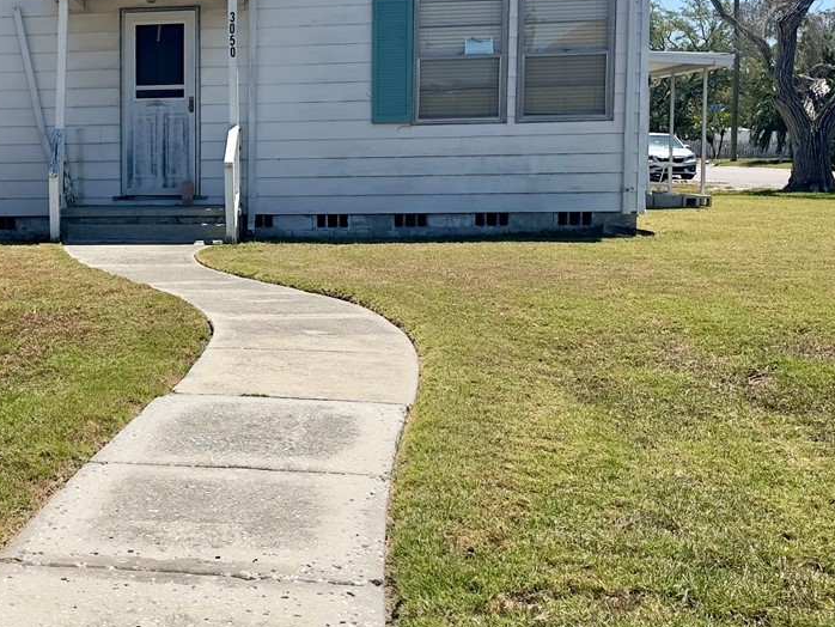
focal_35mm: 55
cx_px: 60
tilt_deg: -3.8
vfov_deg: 26.5
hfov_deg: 32.9
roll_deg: +0.5
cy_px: 260
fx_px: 1327
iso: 80
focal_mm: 6.86
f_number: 1.78
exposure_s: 1/5848
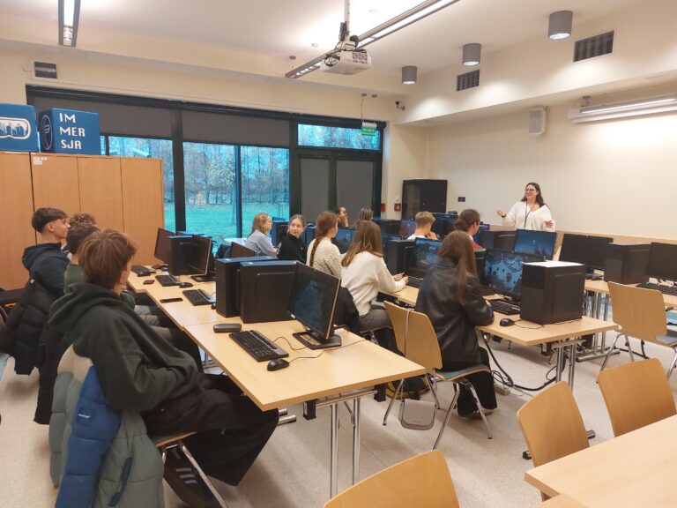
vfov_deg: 54.9
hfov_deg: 69.4
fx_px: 489
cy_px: 254
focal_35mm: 25
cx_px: 338
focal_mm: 5.23
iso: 250
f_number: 1.8
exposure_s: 1/120
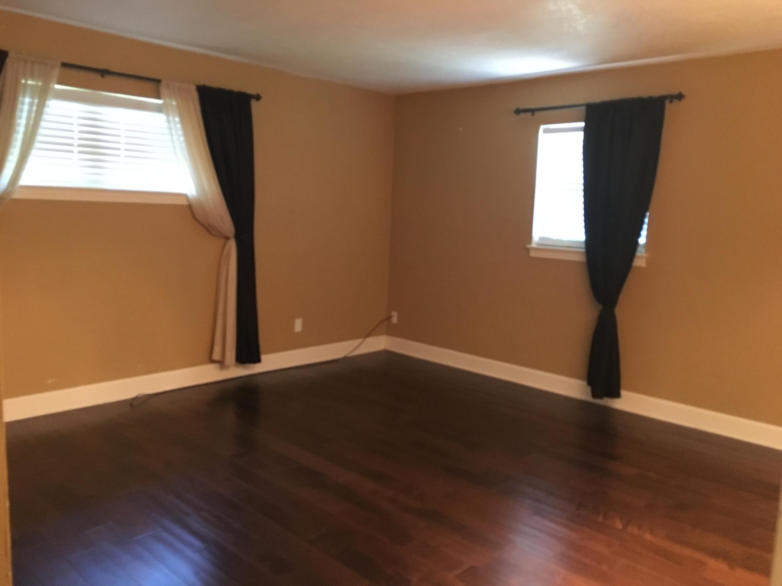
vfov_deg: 48.2
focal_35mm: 29
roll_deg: -2.1
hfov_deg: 61.7
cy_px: 293
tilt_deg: -7.1
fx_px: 655
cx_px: 391
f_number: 2.2
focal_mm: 4.15
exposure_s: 1/15
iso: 320
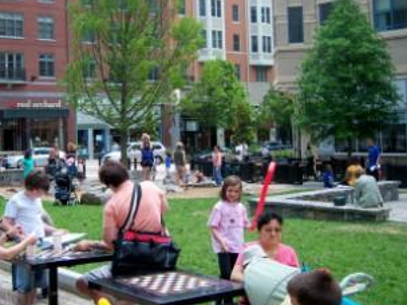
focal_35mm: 53
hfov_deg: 36.0
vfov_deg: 27.4
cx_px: 153
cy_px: 114
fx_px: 623
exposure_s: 1/500
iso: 80
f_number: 2.8
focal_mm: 7.5
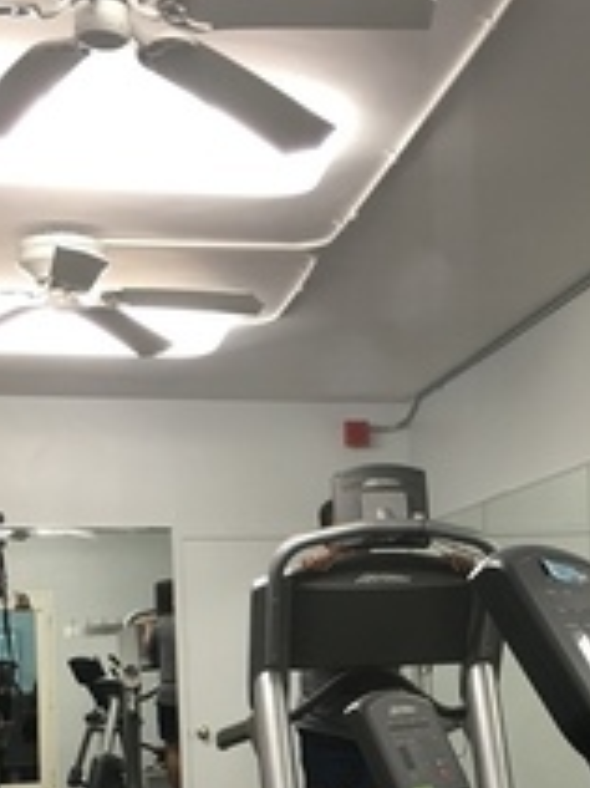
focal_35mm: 66
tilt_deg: -4.4
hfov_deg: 22.1
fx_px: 1501
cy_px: 807
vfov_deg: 27.5
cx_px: 407
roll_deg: +0.7
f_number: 2.2
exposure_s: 1/30
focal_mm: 4.15
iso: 100
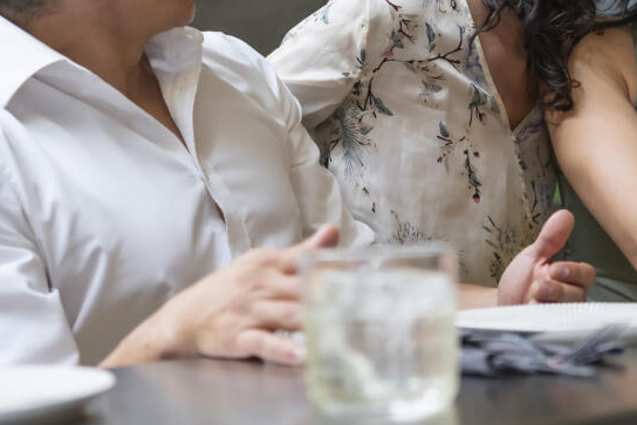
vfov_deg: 15.2
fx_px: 1593
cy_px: 141
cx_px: 329
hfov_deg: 22.6
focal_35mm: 90
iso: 320
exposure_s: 1/250
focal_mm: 23
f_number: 1.4
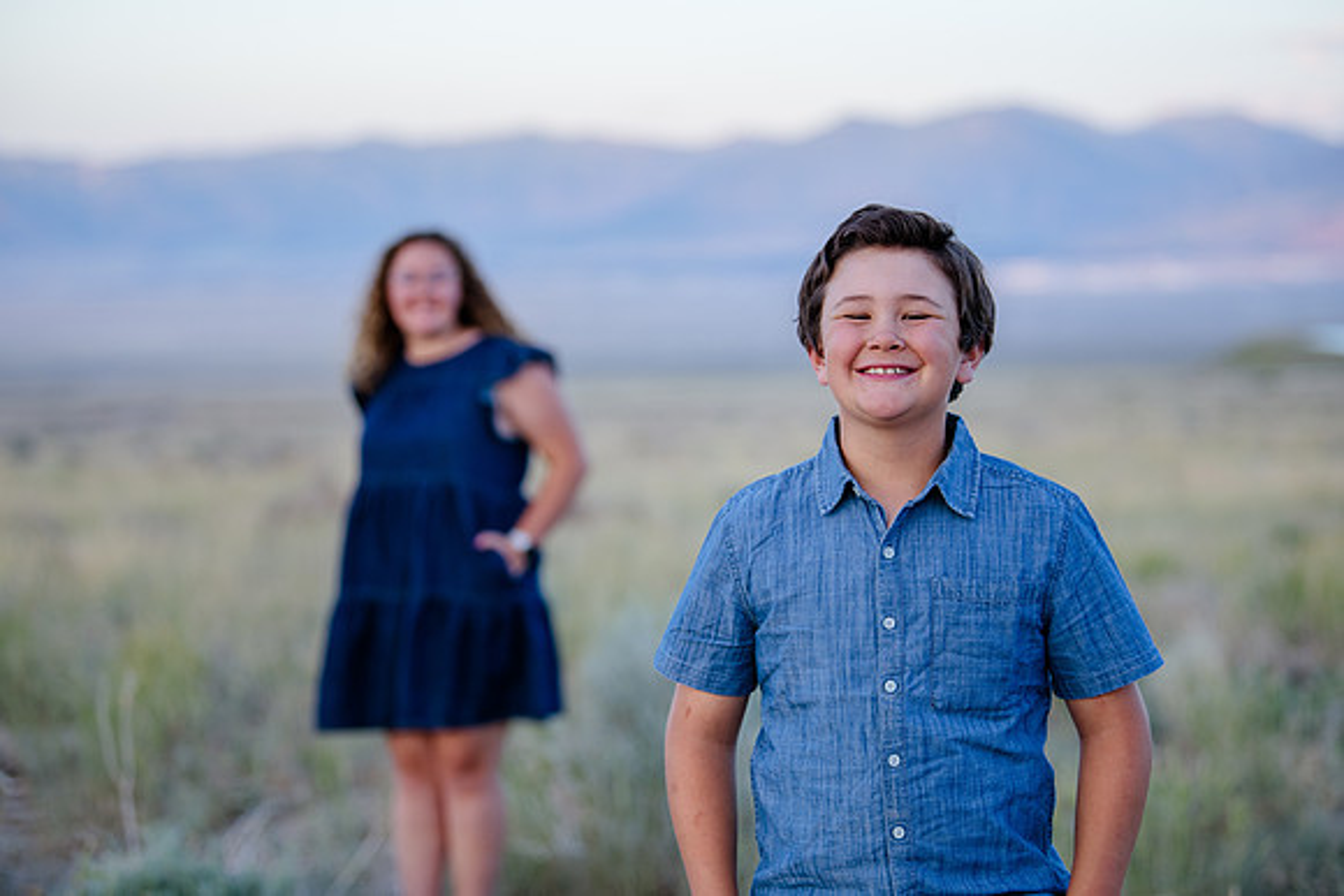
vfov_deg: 14.1
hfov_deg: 21.0
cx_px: 672
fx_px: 3632
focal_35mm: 97
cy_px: 448
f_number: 2.8
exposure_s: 1/200
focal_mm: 95
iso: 200
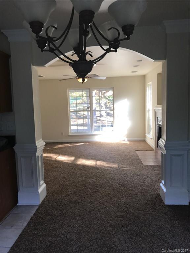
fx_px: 205
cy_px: 126
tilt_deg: -6.5
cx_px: 95
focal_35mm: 28
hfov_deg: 49.7
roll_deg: +2.1
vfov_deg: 63.4
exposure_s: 1/30
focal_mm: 3.99
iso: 25
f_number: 1.8
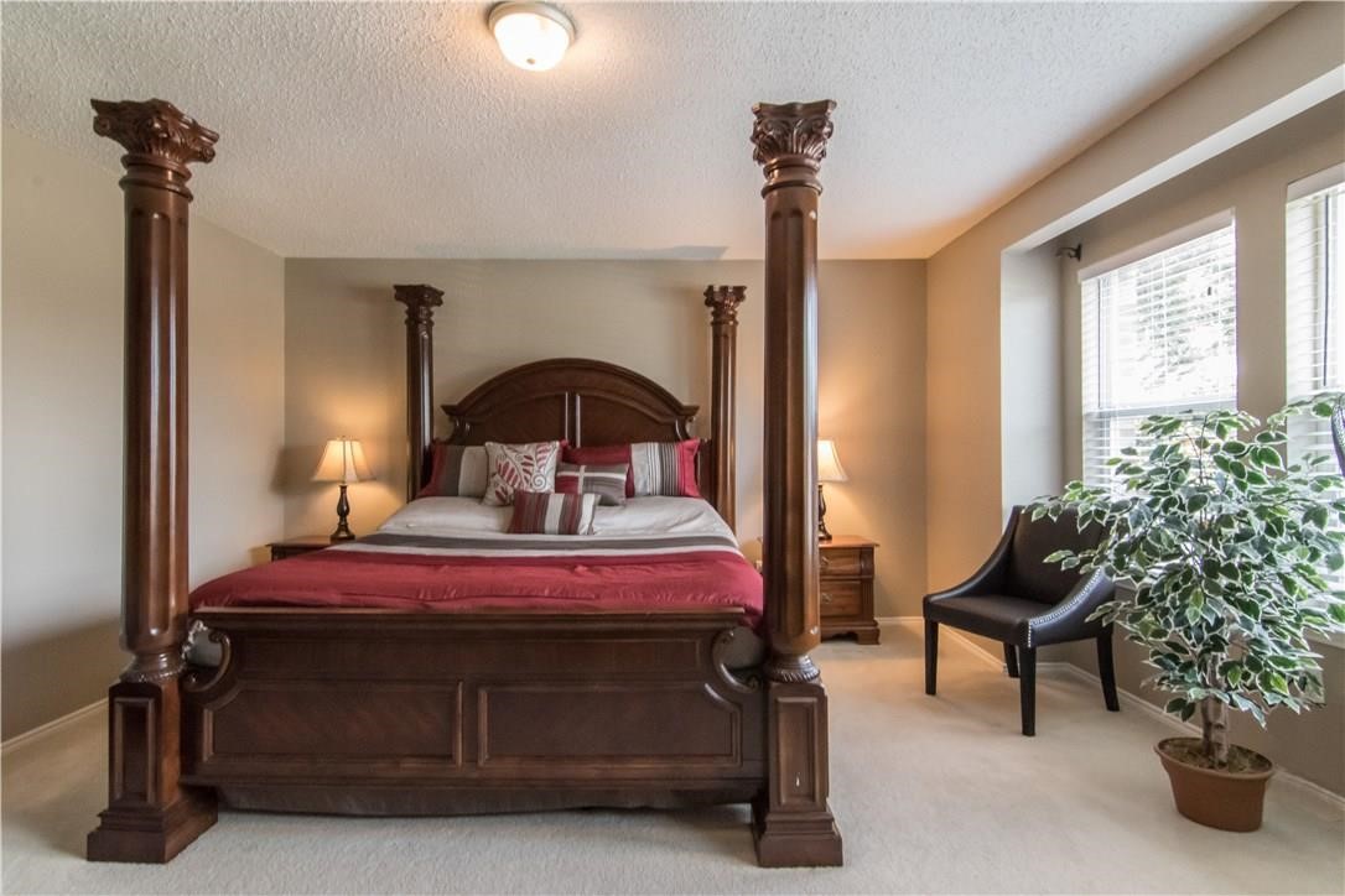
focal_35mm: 16
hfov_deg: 95.0
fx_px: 616
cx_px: 672
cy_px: 448
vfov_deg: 72.1
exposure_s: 1/15
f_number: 14
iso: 2800
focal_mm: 11
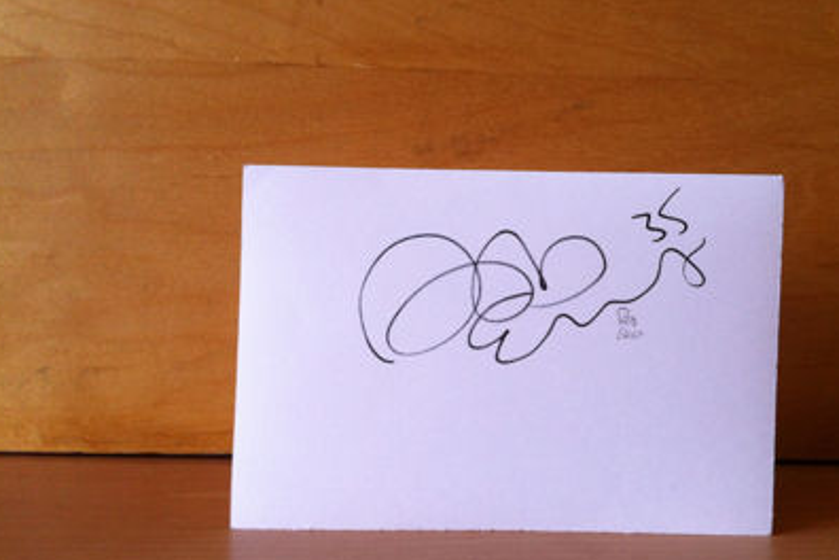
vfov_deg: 29.2
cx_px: 517
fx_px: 1072
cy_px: 292
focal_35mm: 46
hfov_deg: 42.5
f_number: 2.8
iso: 100
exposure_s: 1/15
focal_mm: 3.85
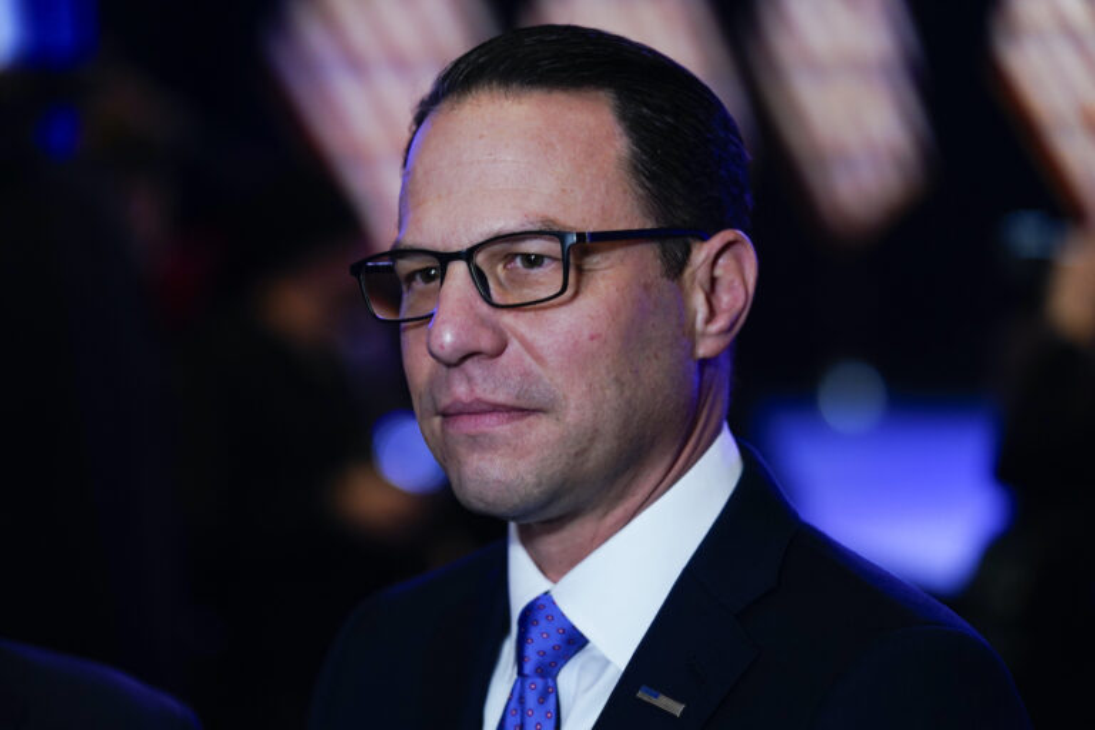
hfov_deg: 18.6
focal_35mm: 110
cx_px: 548
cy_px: 365
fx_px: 3346
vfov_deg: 12.5
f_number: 2.8
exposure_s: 1/320
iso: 1600
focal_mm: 110
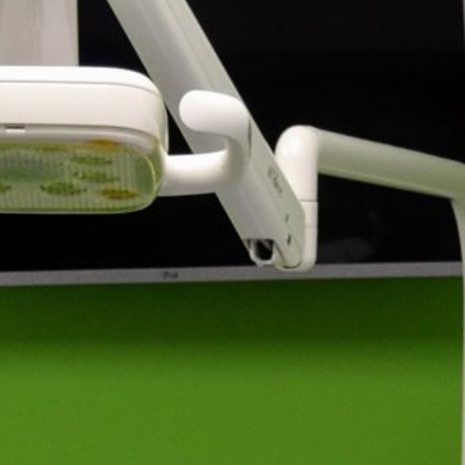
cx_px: -277
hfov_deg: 6.7
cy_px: 912
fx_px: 3891
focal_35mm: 256
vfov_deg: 6.6
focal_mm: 26
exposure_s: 1/80
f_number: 4.5
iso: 400
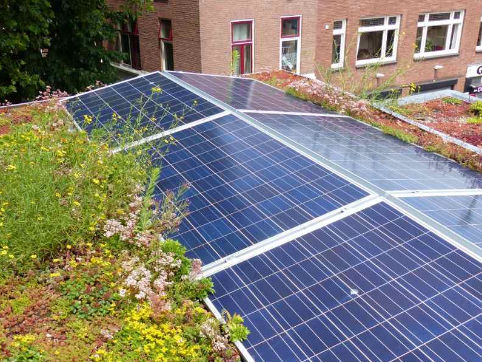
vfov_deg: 36.6
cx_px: 227
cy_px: 227
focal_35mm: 39
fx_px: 543
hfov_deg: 47.8
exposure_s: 1/500
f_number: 4
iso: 100
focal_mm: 5.5
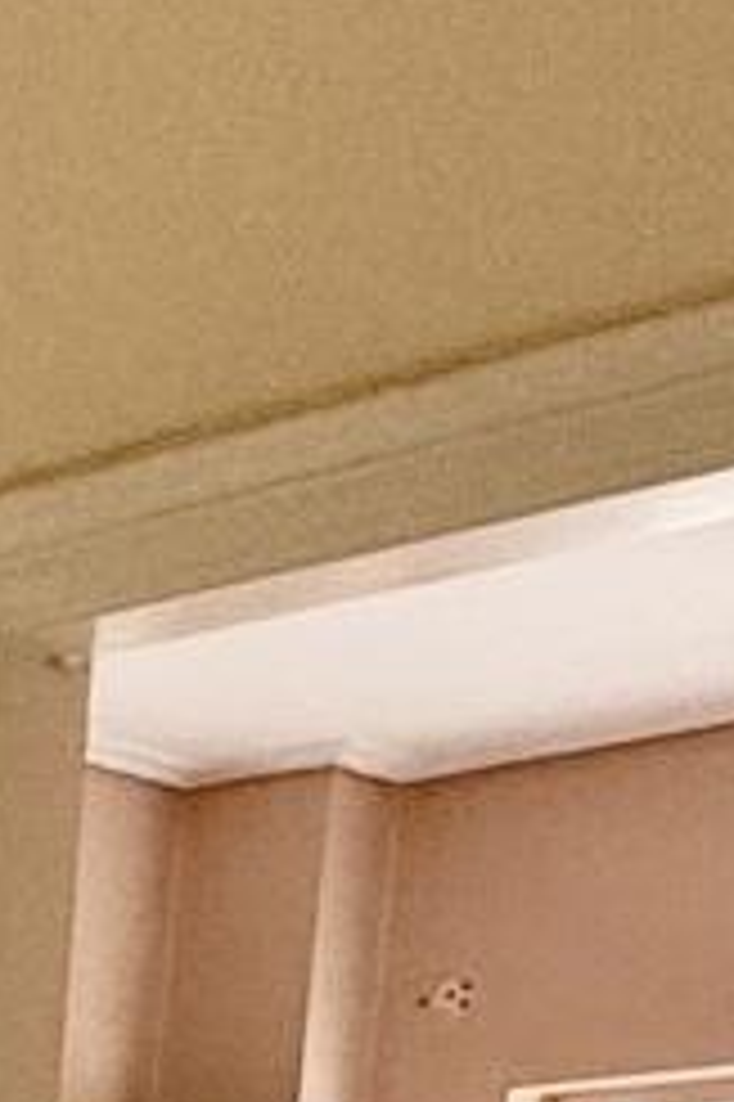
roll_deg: -0.2
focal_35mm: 114
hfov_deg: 10.4
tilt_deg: -10.8
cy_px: 2316
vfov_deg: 14.4
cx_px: -1027
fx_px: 3491
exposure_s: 1/99
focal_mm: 2.22
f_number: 2.2
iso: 80
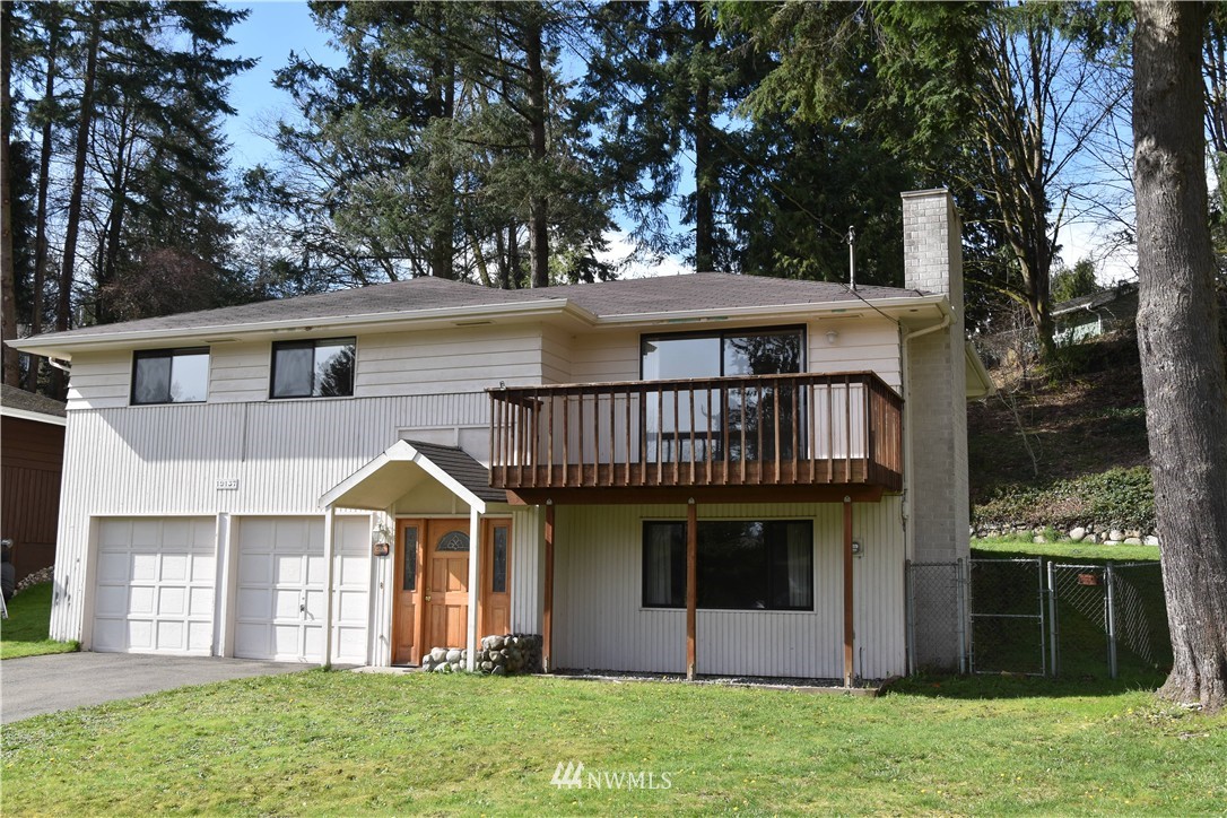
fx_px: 1278
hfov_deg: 51.3
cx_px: 614
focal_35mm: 38
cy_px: 409
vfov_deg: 35.5
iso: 200
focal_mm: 25
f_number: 8
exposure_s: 1/250
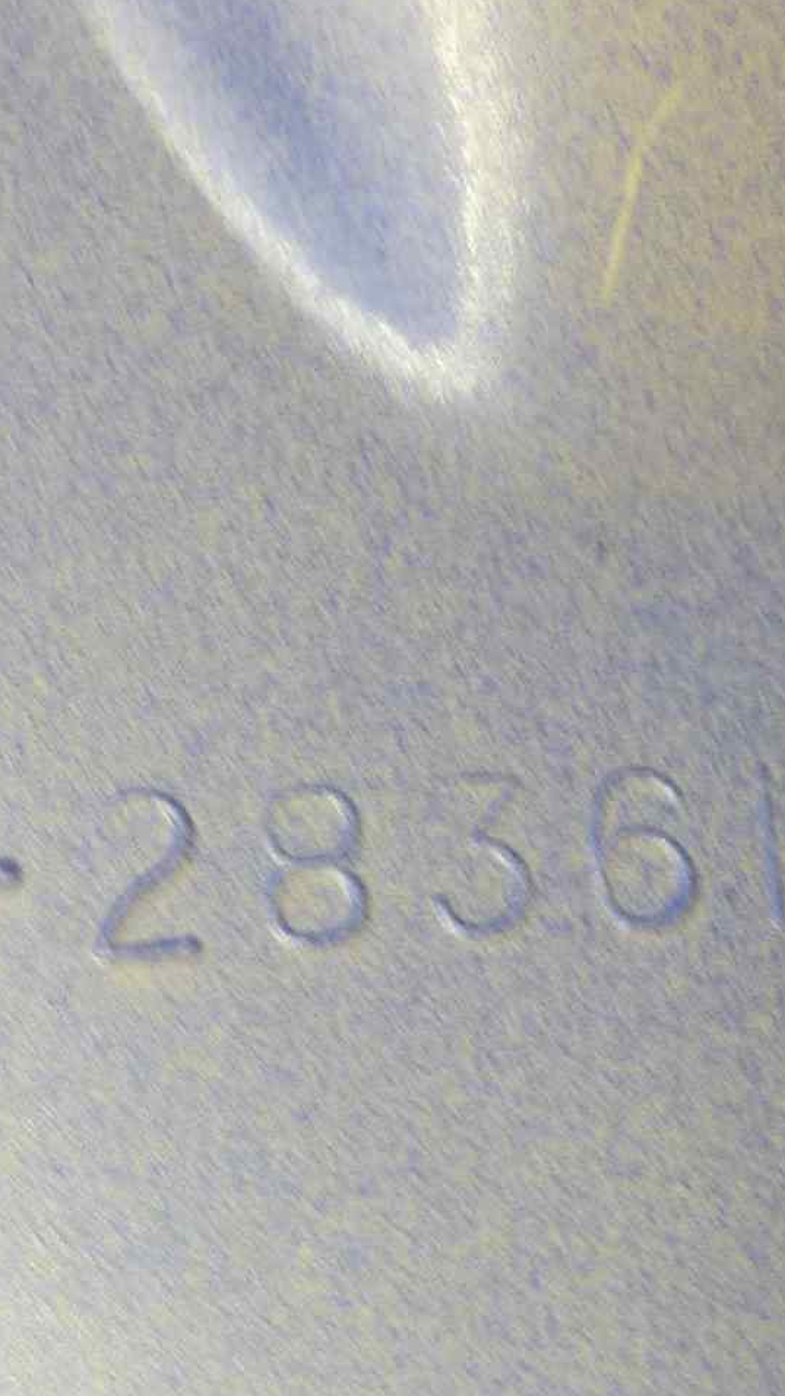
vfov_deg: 28.9
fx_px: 2702
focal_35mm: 73
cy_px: 871
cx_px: 127
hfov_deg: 16.4
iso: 80
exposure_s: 1/8
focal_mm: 4.1
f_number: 3.3
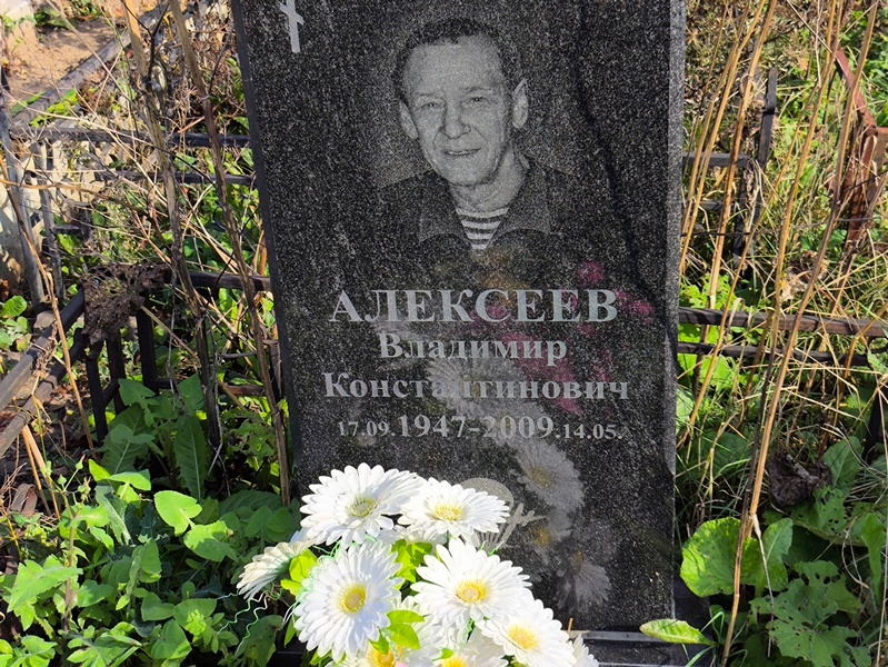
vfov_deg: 29.1
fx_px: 1283
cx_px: 444
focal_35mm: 50
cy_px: 334
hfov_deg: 38.2
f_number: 1.7
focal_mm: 4.71
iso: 50
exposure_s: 1/1158
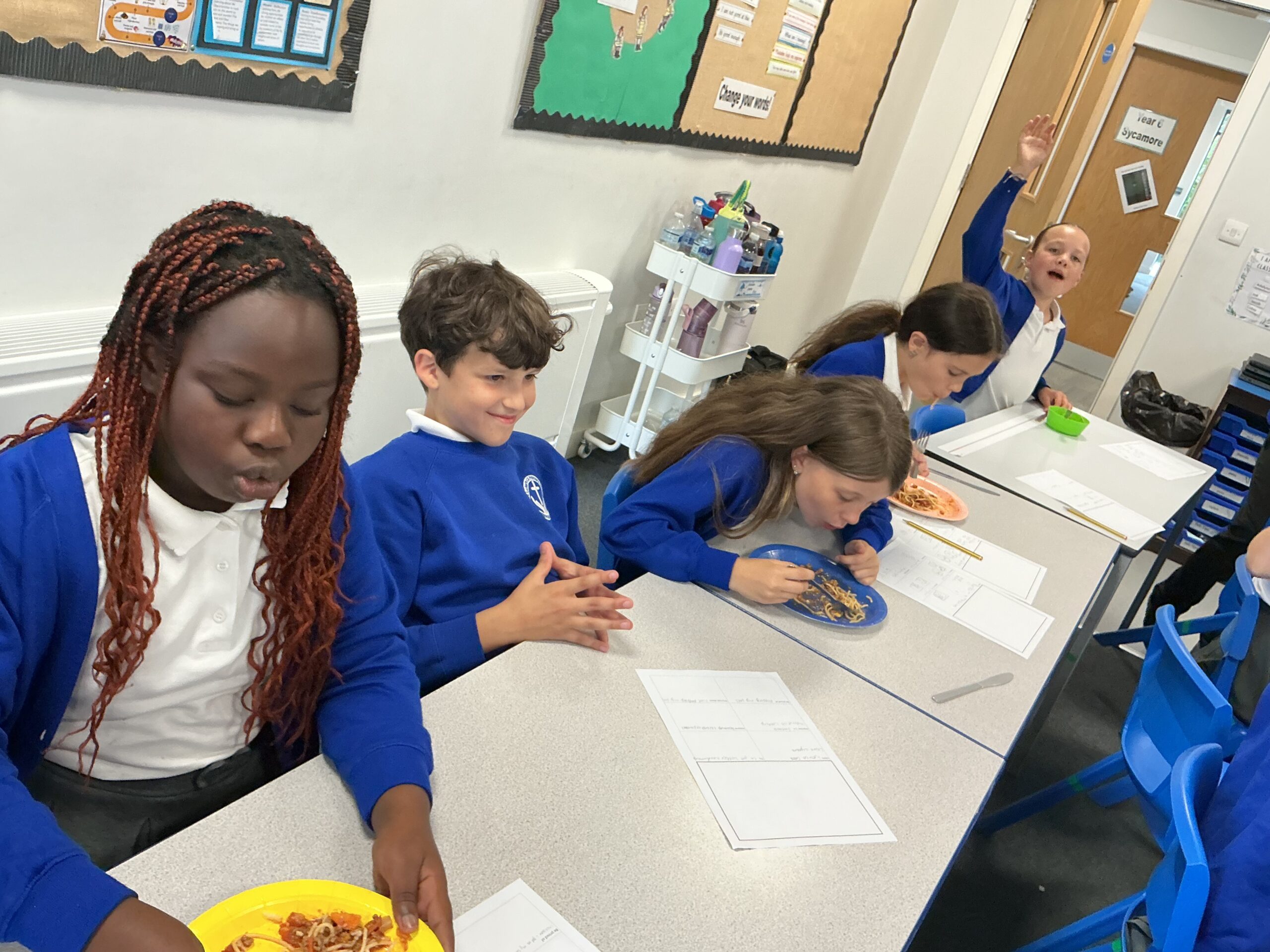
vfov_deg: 48.2
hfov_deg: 61.7
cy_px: 476
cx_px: 635
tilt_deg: -24.2
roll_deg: -17.2
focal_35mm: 29
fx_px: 1064
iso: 100
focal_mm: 3
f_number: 1.8
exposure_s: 1/60
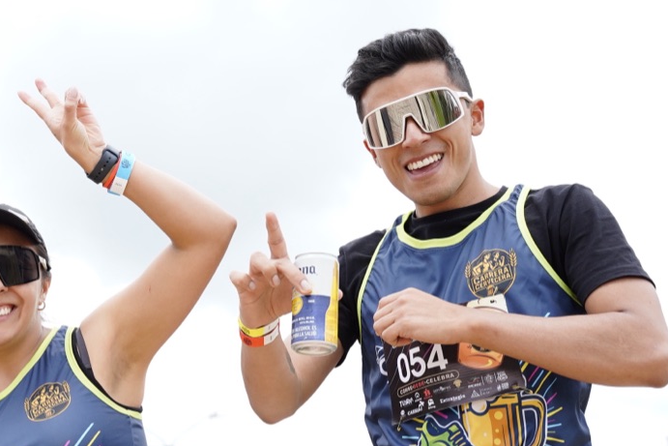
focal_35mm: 83
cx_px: 58
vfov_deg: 16.3
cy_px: 414
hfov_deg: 23.9
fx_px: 1533
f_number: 4
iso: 500
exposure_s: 1/1250
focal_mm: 35.7
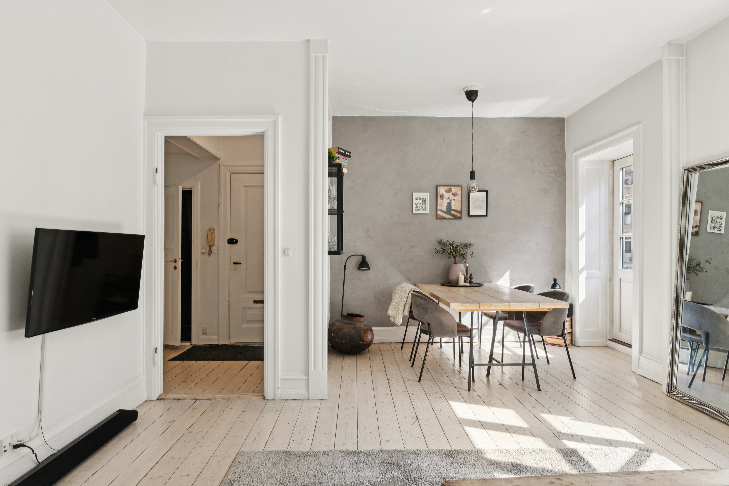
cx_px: 364
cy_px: 243
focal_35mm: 19
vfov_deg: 65.2
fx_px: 380
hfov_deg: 87.7
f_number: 7.1
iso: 400
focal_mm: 12.5
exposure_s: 1/200
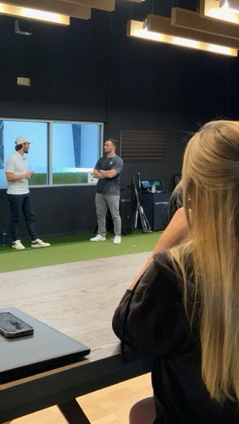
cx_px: 40
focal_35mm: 43
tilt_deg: -6.2
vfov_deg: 47.3
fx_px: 484
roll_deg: -0.6
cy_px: 216
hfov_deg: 27.1
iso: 200
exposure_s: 1/58
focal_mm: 3
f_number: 1.8
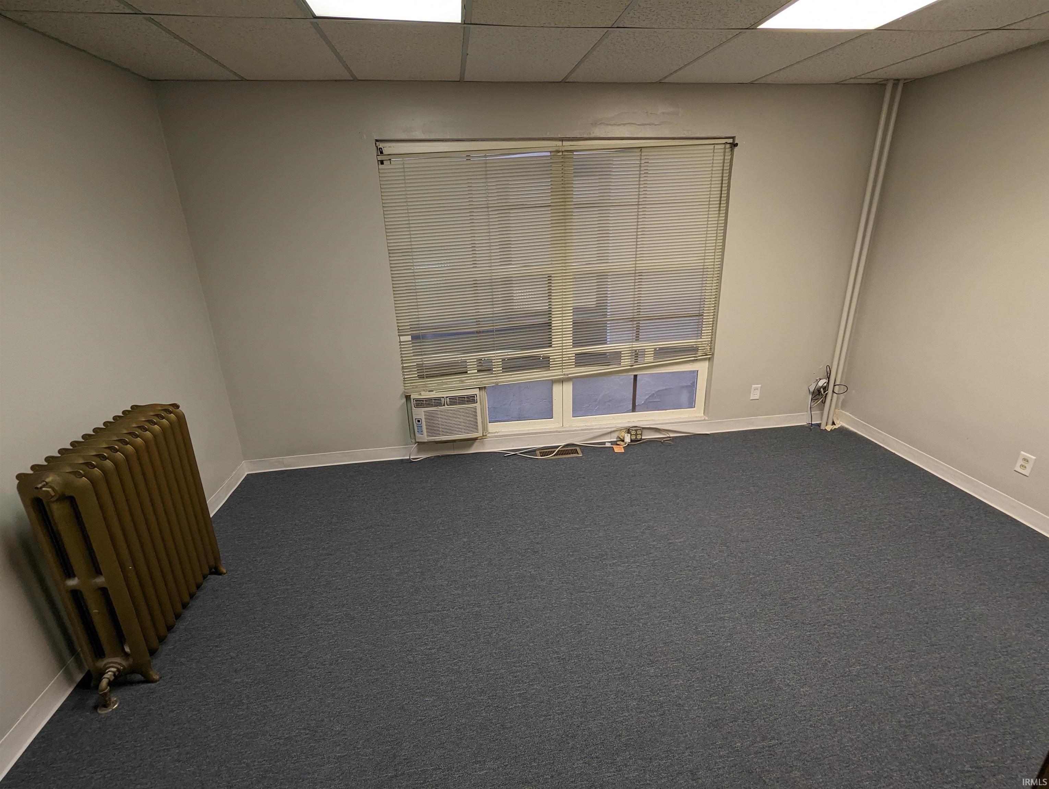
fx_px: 486
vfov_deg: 78.2
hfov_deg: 94.4
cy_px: 394
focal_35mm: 16
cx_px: 524
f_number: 2.2
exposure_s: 1/40
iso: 147
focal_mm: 2.35
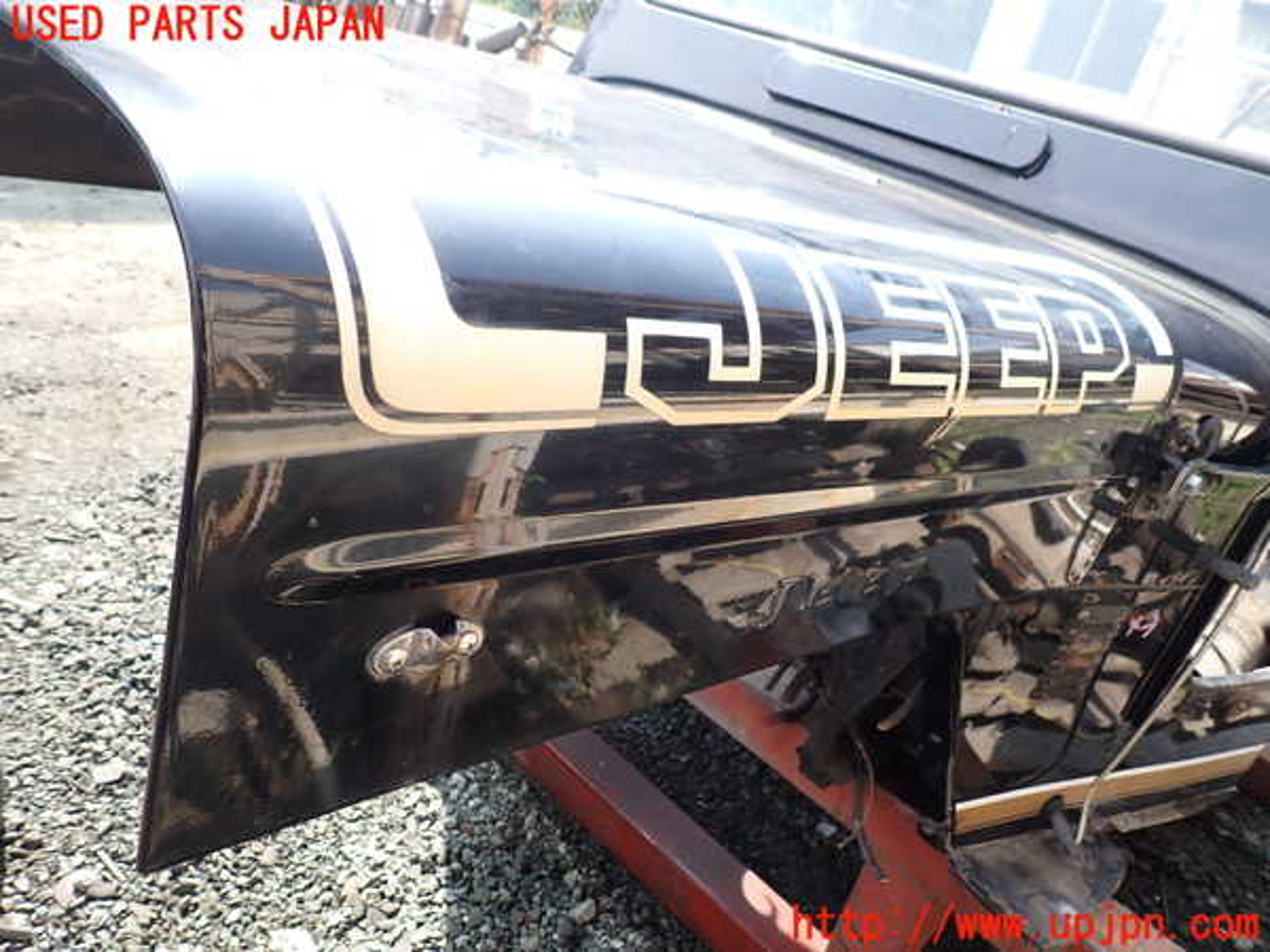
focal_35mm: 25
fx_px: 917
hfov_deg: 69.4
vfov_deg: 54.9
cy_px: 476
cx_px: 635
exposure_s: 1/200
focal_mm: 4.5
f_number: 2.8
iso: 100
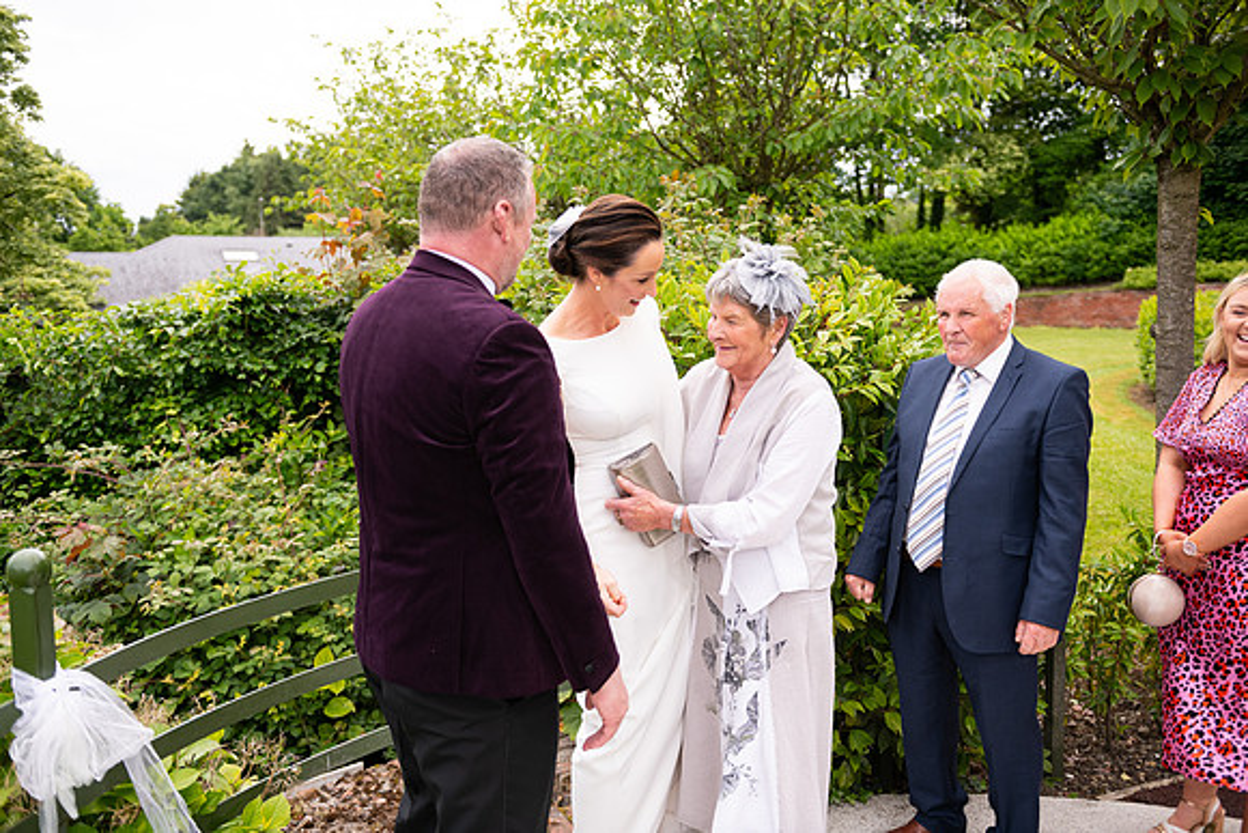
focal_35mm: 32
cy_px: 416
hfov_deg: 58.7
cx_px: 624
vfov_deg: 41.1
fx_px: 1110
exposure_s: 1/1600
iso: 250
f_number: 3.5
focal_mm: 32
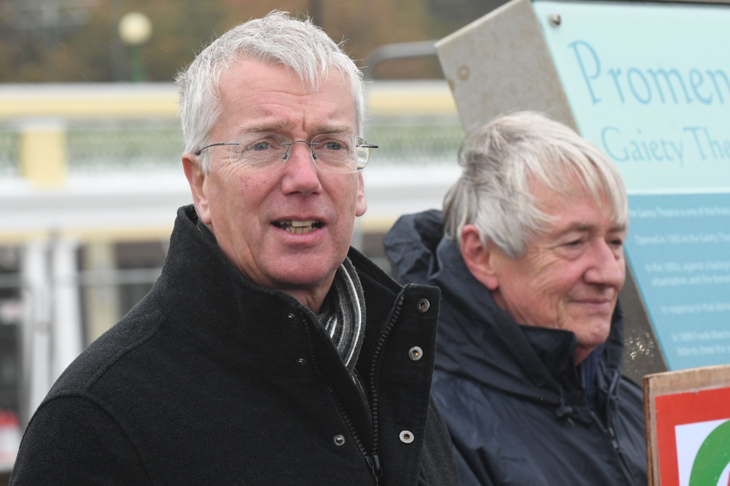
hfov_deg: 10.5
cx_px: 365
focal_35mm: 195
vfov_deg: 7.0
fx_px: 3954
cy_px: 243
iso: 1600
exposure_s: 1/250
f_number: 8
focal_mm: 130
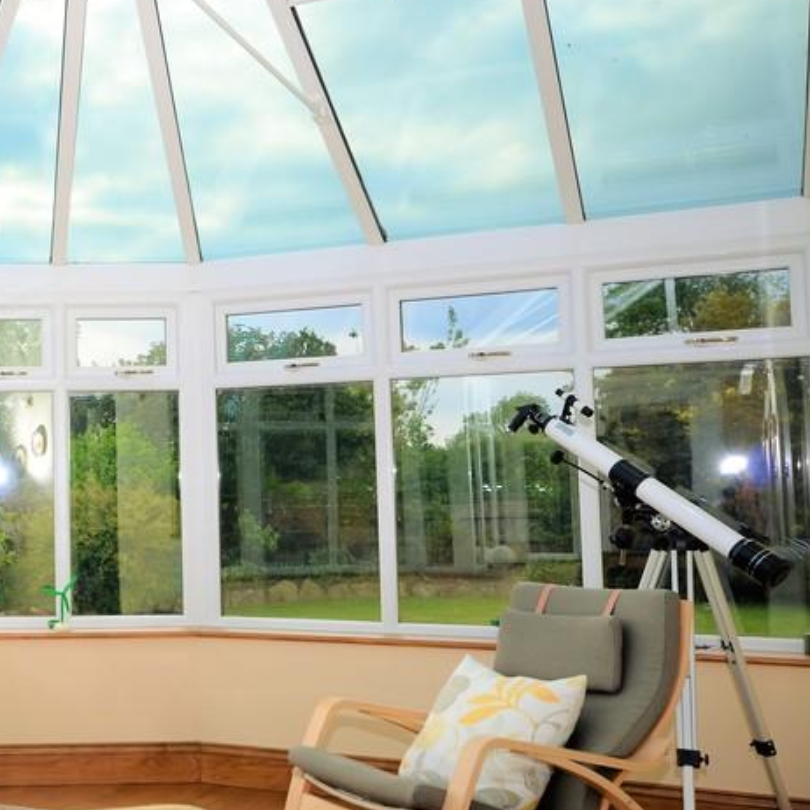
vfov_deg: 35.4
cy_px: 400
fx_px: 1269
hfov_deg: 32.2
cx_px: -23
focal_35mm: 48
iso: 200
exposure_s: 1/250
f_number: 5.6
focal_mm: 17
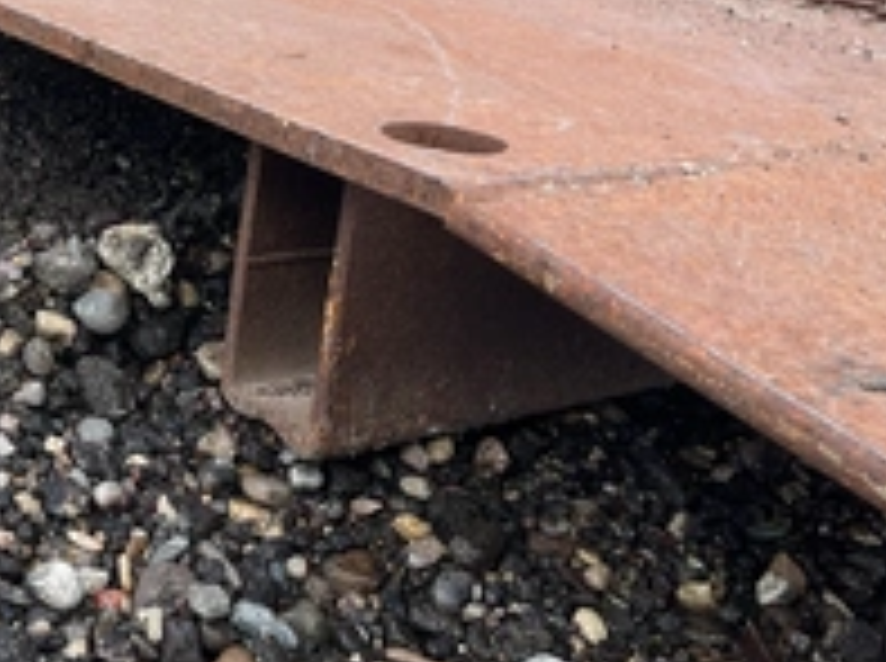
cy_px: 122
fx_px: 1507
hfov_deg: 31.5
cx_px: 121
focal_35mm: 59
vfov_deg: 24.3
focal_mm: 3
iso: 25
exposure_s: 1/367
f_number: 1.8
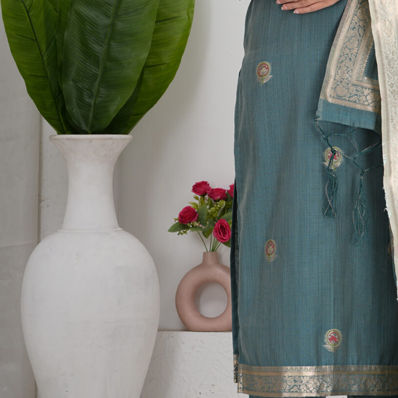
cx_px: 343
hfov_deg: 12.9
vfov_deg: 12.9
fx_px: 1743
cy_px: 46
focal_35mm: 134
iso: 80
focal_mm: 50
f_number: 8
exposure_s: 1/160
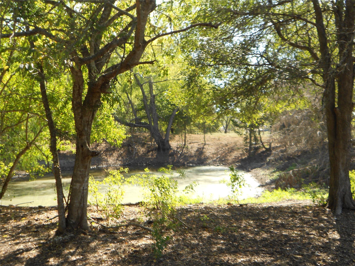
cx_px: 178
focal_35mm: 49
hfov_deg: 38.9
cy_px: 133
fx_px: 503
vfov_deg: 29.7
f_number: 4.5
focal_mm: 8.8
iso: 80
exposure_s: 1/125
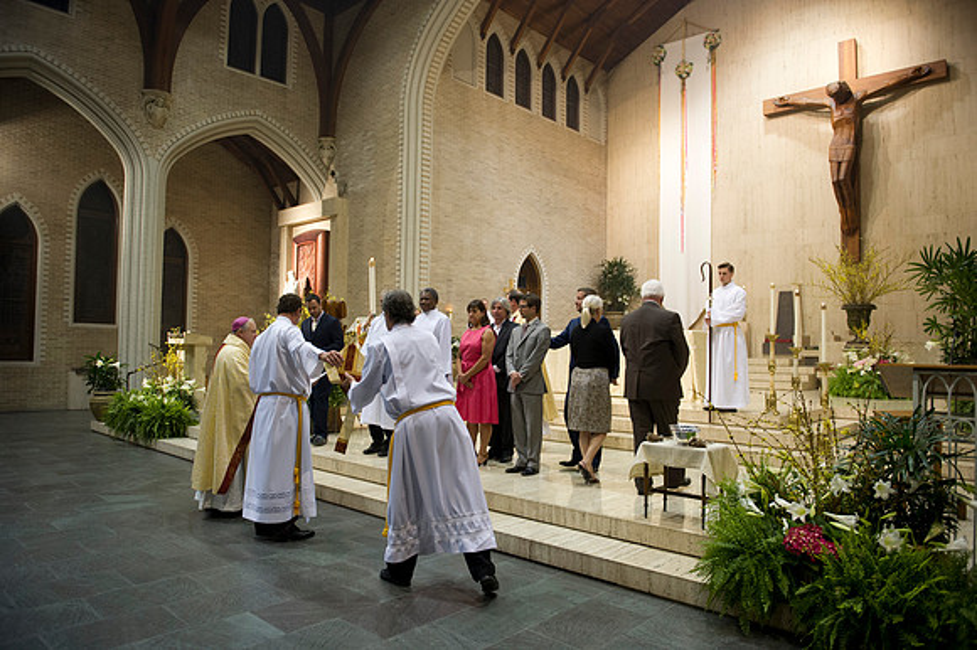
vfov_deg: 53.1
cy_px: 325
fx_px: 651
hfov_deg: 73.8
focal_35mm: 24
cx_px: 488
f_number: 2.8
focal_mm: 24
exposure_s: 1/80
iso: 1600
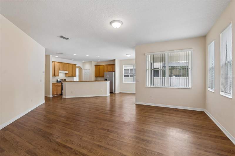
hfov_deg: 96.7
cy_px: 78
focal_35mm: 16
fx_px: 104
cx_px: 118
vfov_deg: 73.7
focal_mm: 16
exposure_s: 1/25
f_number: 10
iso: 800
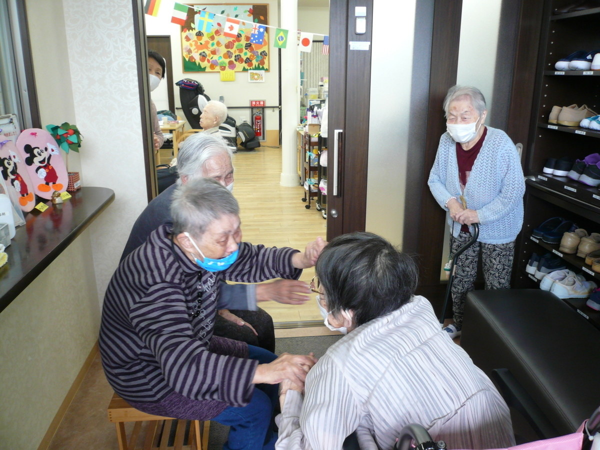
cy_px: 225
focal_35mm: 28
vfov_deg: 49.7
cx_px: 300
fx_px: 485
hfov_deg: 63.4
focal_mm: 4.6
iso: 100
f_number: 2.8
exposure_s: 1/25
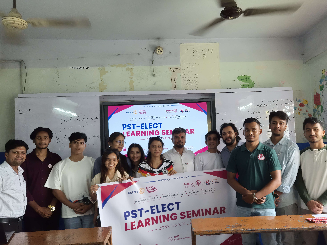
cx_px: 182
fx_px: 264
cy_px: 133
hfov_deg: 63.3
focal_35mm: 28
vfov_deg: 49.7
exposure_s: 1/100
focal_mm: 5.4
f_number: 1.8
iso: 160
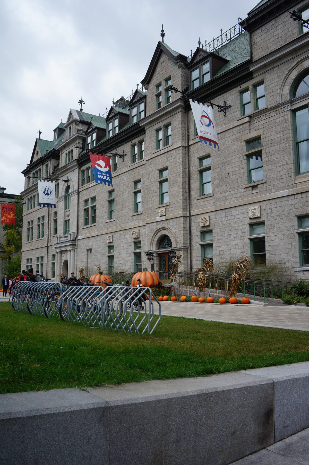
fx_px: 387
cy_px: 232
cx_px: 154
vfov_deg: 62.0
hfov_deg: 43.5
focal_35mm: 30
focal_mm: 20
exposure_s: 1/80
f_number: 7.1
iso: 200
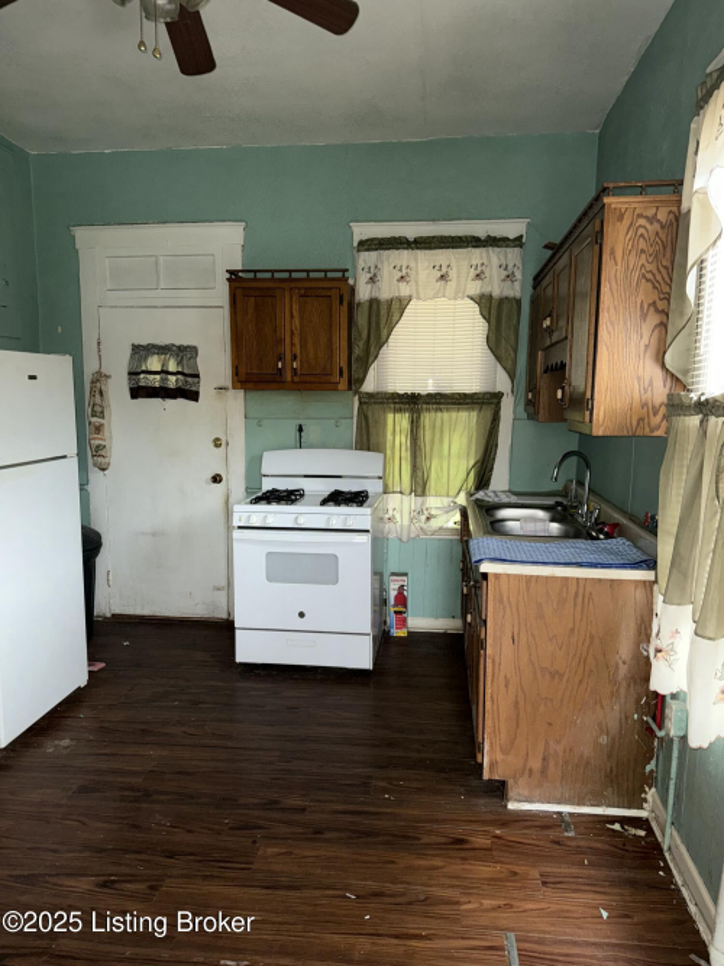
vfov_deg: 71.6
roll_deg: -0.8
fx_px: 670
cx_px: 362
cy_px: 483
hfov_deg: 56.8
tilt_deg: -7.7
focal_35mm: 24
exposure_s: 1/17
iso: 125
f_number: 1.78
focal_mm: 6.76
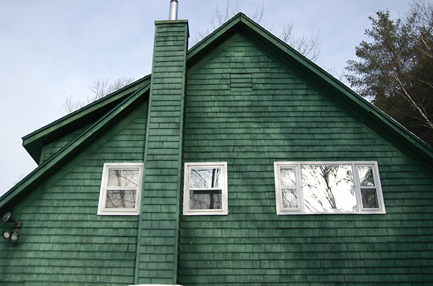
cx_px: 216
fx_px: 432
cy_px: 143
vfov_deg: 36.7
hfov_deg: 53.2
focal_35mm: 36
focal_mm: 24
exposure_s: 1/4000
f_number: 3.5
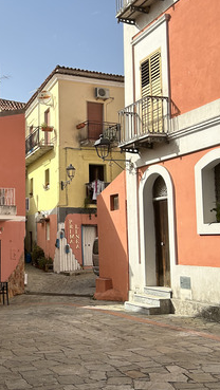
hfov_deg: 25.1
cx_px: 14
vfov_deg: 44.6
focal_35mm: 46
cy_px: 193
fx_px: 476
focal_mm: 5.7
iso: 50
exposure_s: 1/3704
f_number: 1.5
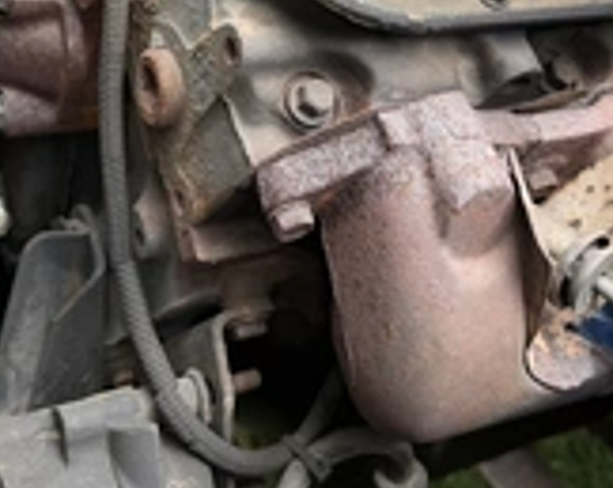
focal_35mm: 58
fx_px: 1050
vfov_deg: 25.8
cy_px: 121
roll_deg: -5.3
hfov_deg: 32.5
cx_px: 310
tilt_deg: -26.0
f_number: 1.78
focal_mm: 6.76
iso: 100
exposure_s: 1/139
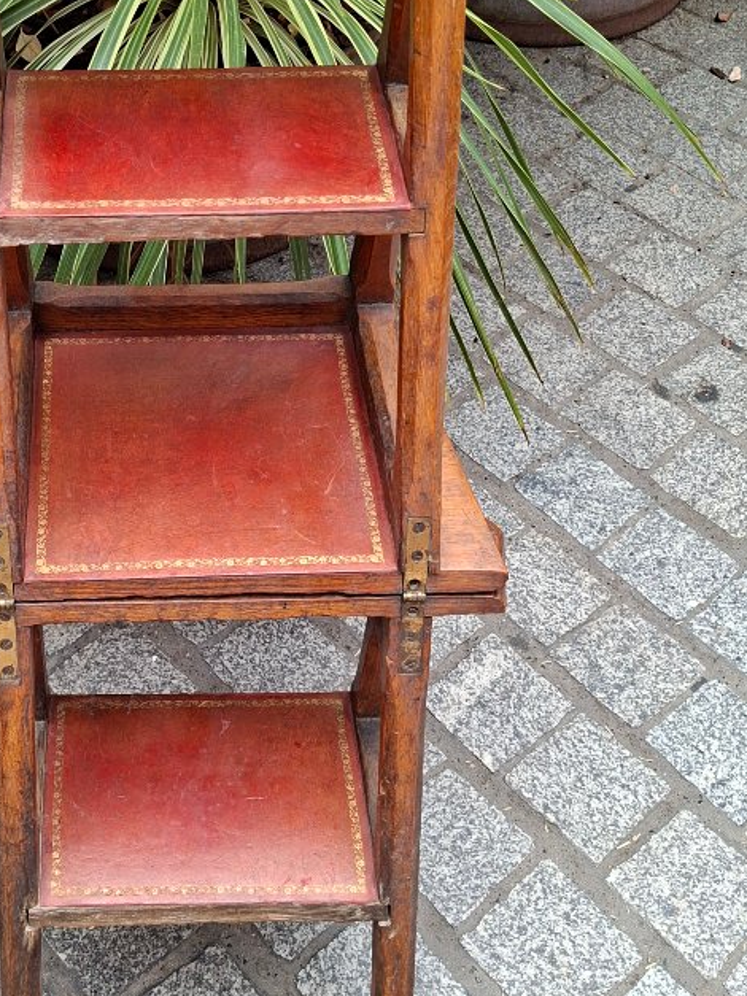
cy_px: 461
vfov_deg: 42.9
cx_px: 184
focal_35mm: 44
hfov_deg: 32.2
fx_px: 1266
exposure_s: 1/181
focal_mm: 5.54
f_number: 1.8
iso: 50
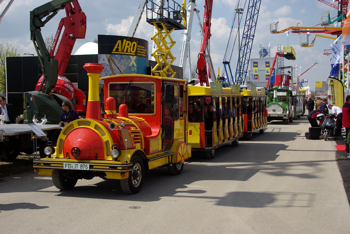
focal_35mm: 45
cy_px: 117
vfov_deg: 29.9
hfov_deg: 43.6
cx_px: 175
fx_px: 438
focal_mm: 30
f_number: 8
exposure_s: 1/250
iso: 100
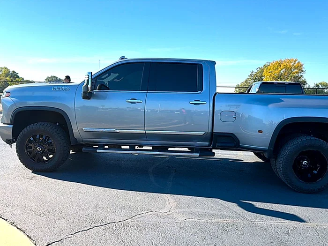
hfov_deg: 69.4
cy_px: 123
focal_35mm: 25
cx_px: 164
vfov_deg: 54.9
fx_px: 237
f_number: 1.78
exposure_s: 1/3279
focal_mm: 6.76
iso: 80
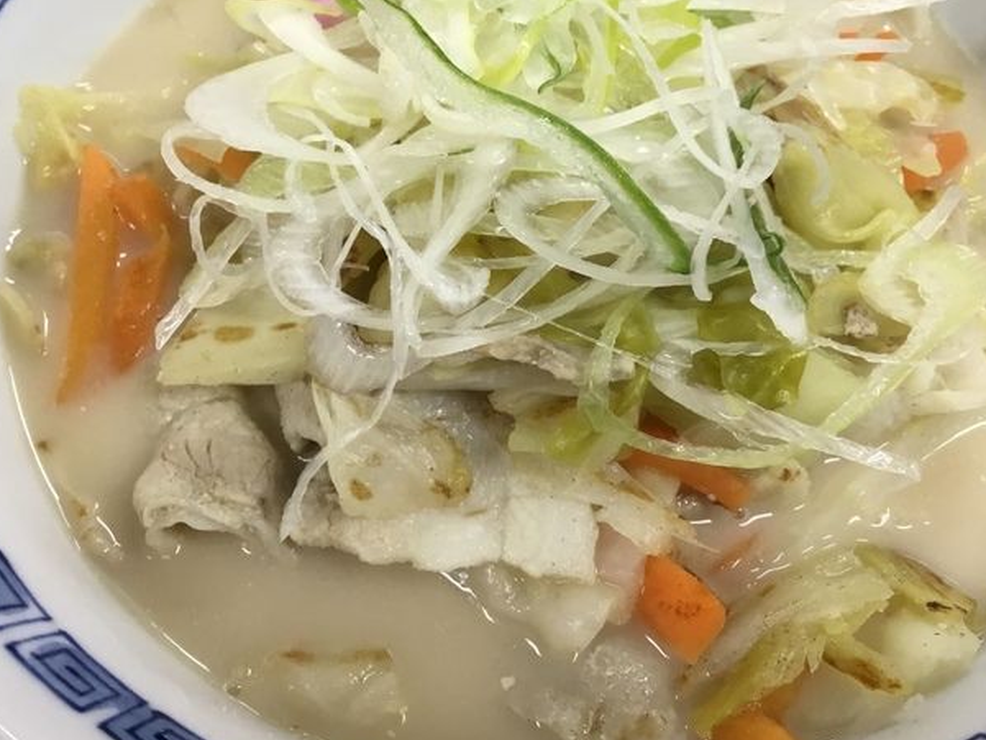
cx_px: 526
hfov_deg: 44.8
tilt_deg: -58.1
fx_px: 1197
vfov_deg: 34.1
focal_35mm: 42
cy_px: 260
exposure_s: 1/33
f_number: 2.4
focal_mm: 3.3
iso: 64
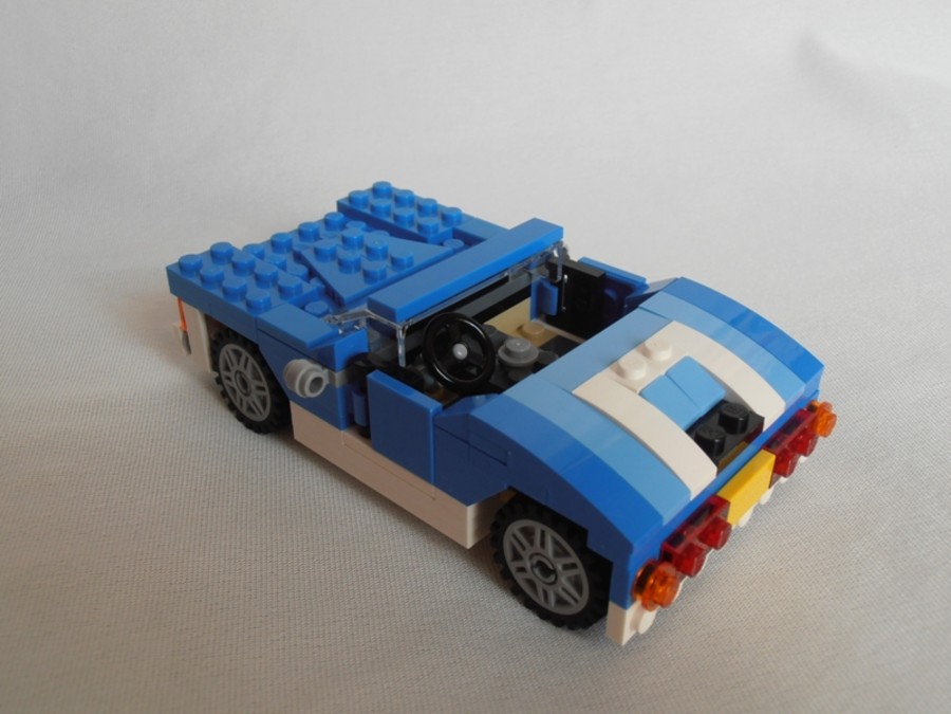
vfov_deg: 38.7
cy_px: 357
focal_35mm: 37
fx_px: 1016
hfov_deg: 50.1
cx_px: 476
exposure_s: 1/60
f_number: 3.9
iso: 80
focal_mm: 6.61
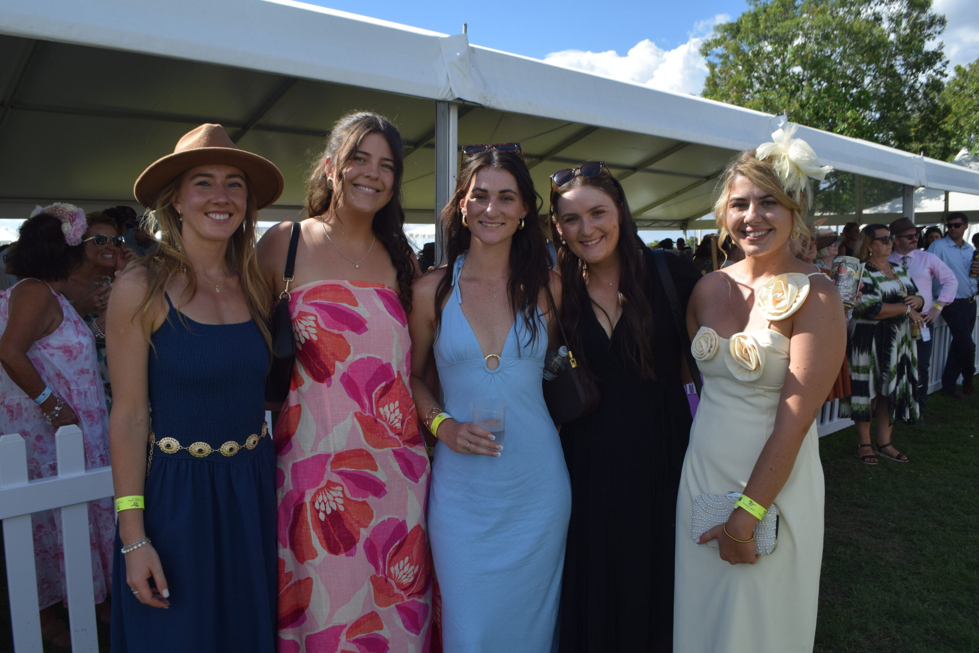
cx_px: 490
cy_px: 326
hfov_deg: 61.9
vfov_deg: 43.6
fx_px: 816
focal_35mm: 30
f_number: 9
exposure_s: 1/320
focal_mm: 20
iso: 200
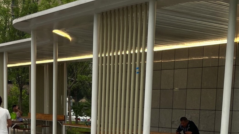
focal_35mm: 75
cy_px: 171
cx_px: 124
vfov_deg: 15.4
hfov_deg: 28.2
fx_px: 475
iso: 40
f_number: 1.6
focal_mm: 5.1
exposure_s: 1/122
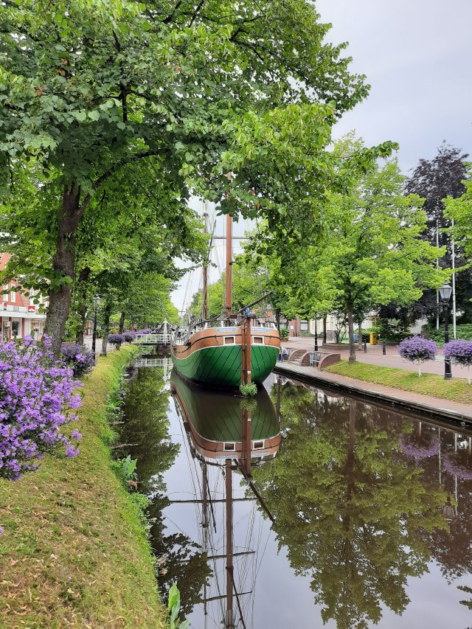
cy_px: 314
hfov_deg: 54.9
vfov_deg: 69.4
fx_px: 454
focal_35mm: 25
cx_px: 236
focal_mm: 4.6
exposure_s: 1/100
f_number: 2
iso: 100
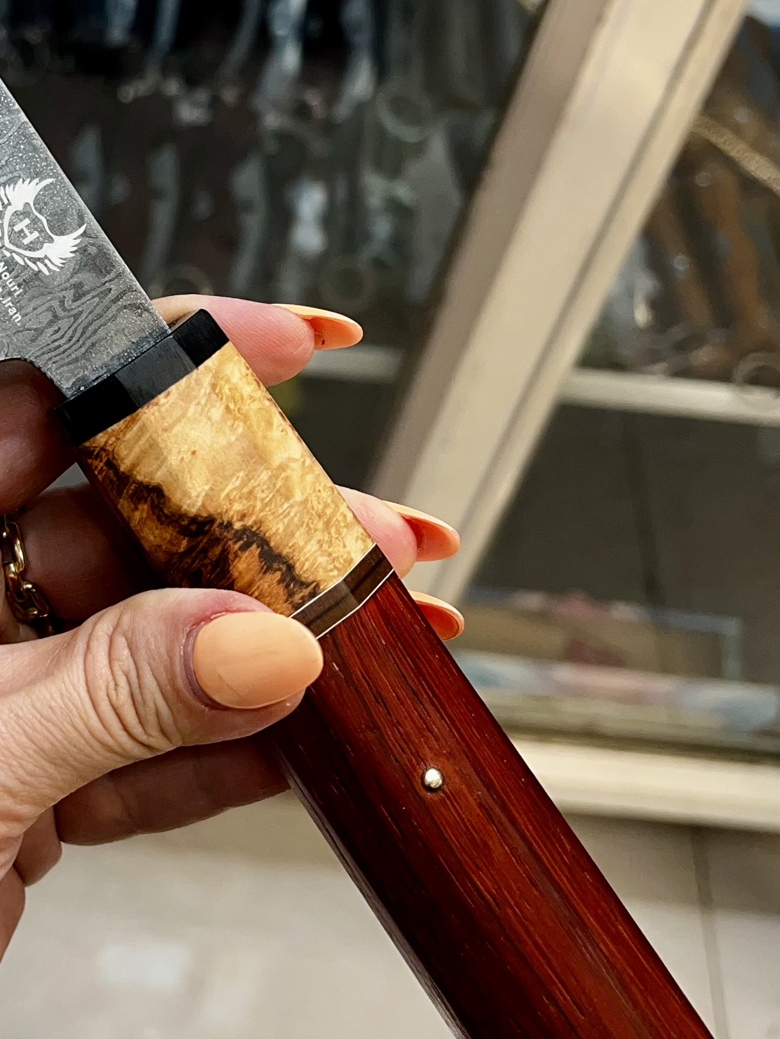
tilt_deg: -51.5
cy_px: 235
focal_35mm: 59
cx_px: -43
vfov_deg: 32.0
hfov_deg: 23.5
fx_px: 1772
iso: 80
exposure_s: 1/100
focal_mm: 5.7
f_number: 1.5
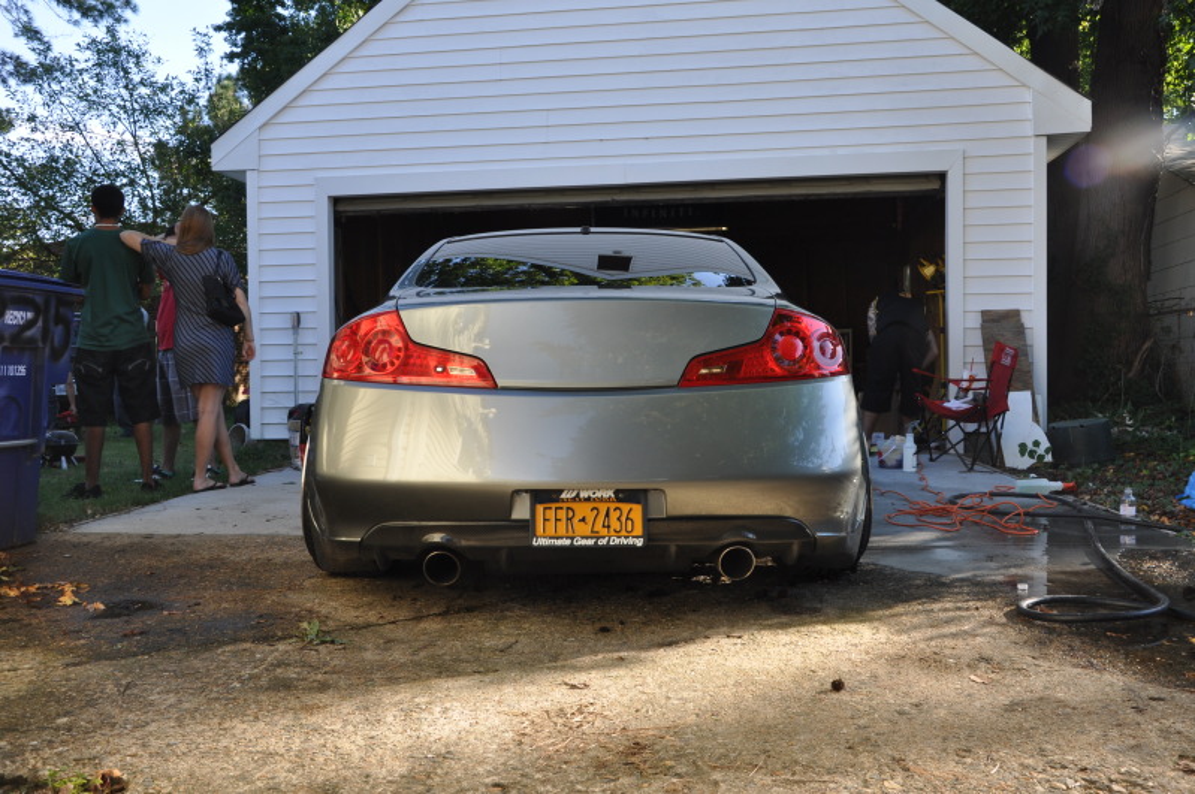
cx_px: 598
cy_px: 397
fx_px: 1094
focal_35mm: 33
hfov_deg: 57.3
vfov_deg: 39.9
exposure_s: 1/80
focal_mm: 22
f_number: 9
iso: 200
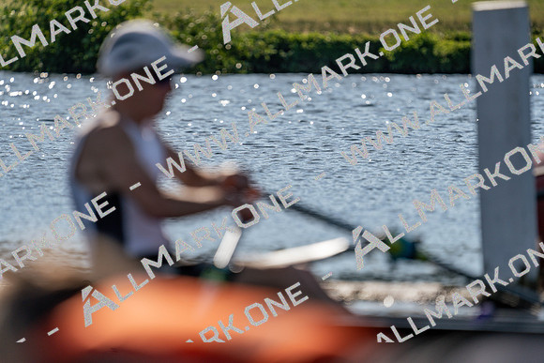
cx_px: 272
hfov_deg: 4.2
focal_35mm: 496
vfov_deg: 2.8
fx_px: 7497
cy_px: 182
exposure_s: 1/1600
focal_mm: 496
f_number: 6.3
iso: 125
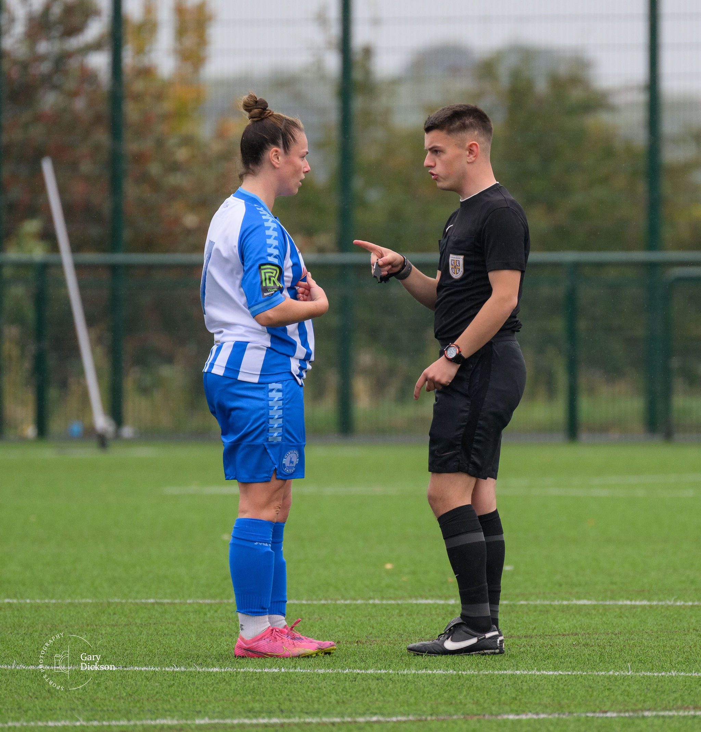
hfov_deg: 2.2
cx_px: 485
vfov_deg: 2.3
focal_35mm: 779
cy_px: 396
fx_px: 18259
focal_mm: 400
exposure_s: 1/1250
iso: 900
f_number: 5.6
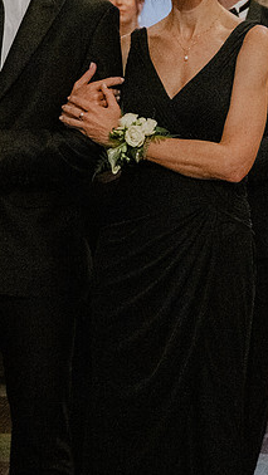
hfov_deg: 10.4
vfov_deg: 18.3
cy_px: 226
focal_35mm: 117
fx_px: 1476
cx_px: 79
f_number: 2.8
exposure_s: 1/200
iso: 10000
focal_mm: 44
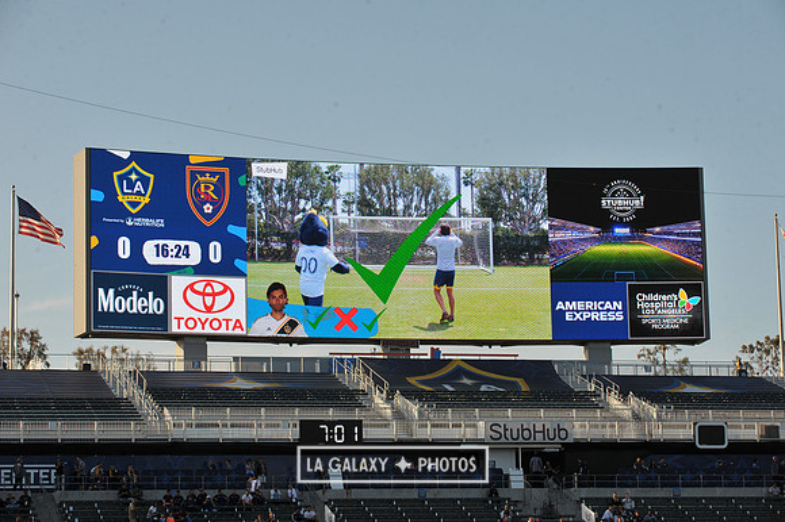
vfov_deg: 12.4
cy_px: 261
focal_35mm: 110
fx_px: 2397
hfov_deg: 18.6
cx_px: 392
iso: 400
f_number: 11
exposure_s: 1/500
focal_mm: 110
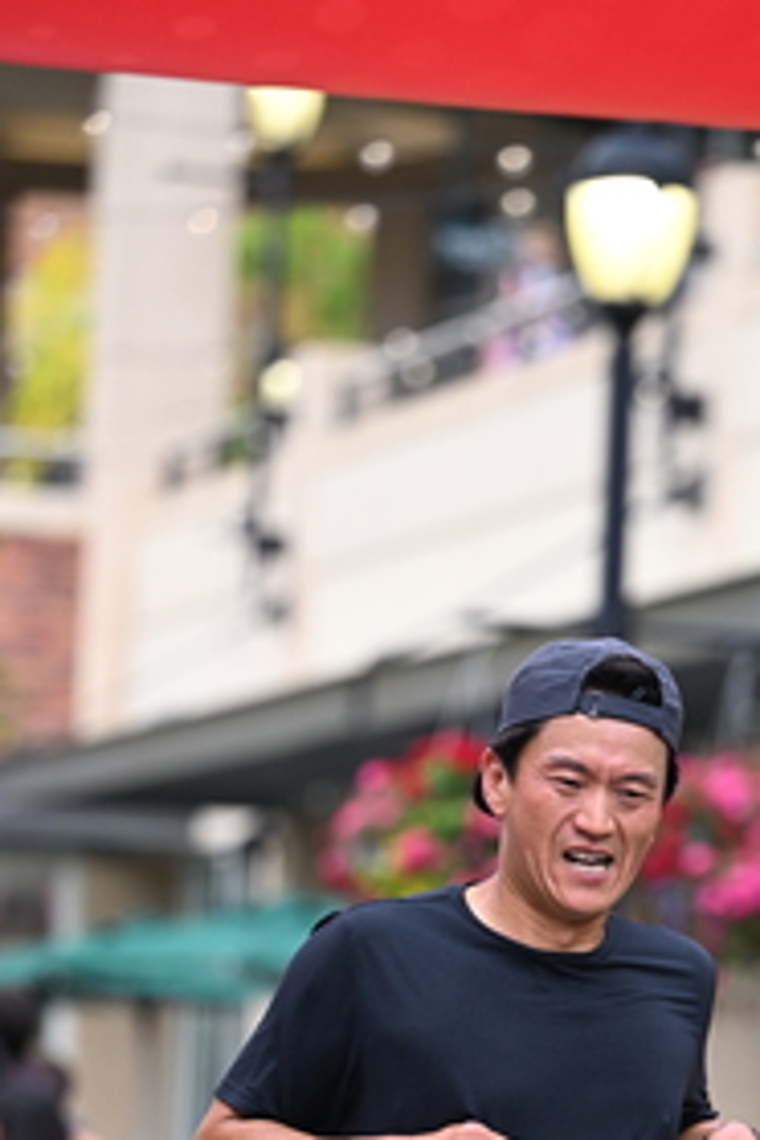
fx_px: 8423
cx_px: 615
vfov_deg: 7.7
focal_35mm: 266
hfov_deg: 5.2
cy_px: 1030
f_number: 2.8
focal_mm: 135
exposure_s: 1/1600
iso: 1000
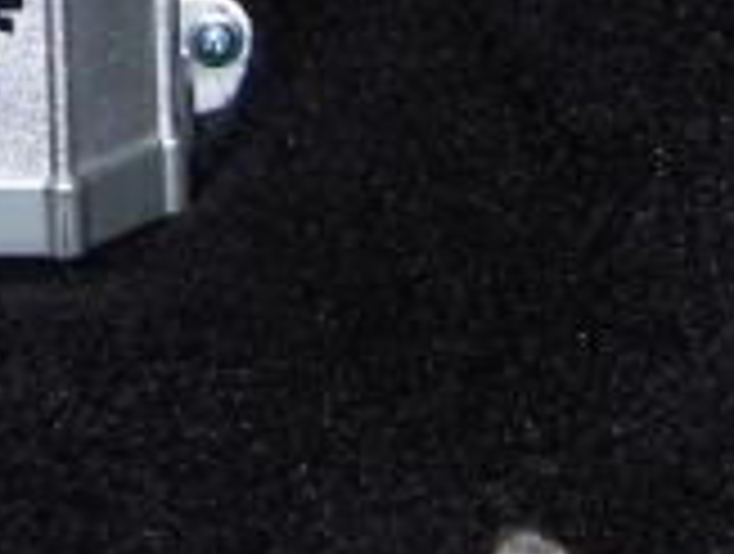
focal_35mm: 240
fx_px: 5100
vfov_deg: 6.1
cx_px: -653
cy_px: -423
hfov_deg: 7.9
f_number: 2.8
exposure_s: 1/60
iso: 100
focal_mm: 8
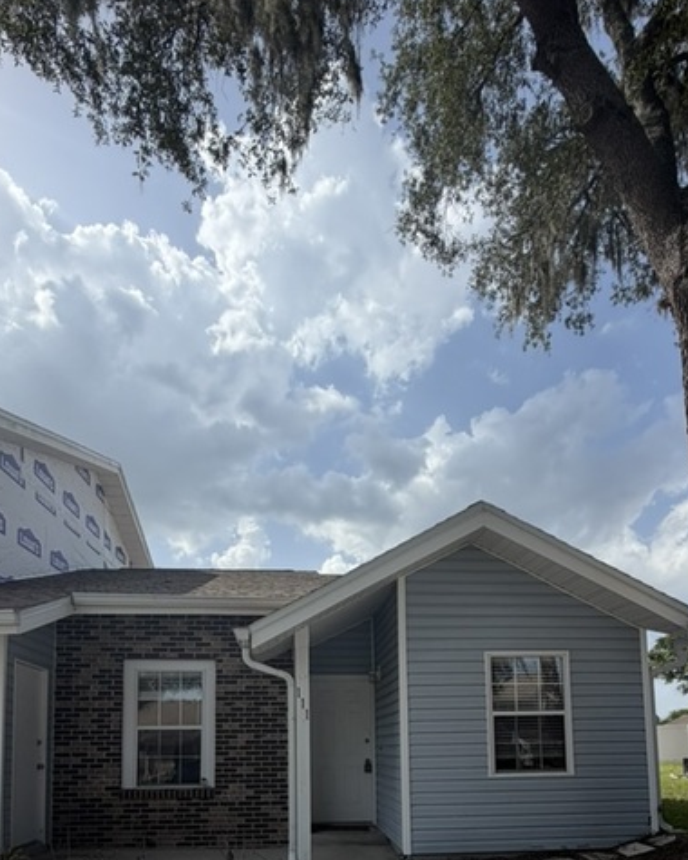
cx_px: 328
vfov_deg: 65.0
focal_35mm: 23
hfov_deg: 60.8
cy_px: 708
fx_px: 585
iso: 32
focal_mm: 2.22
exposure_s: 1/830
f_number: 2.2
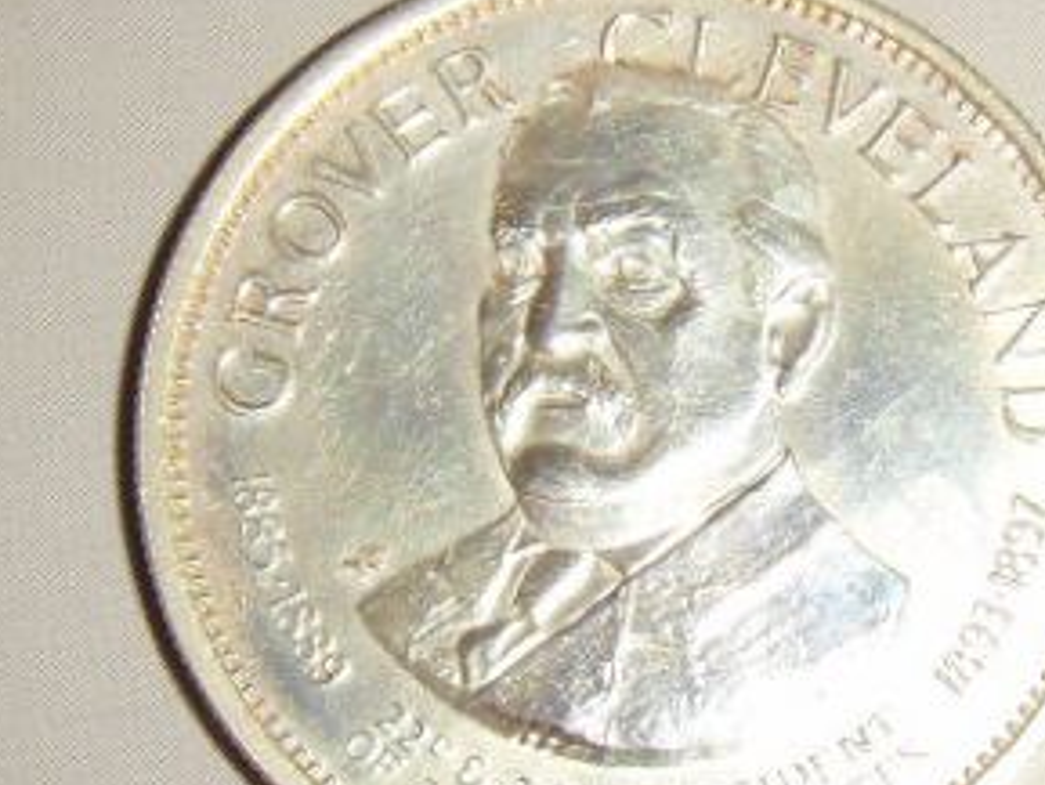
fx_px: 1631
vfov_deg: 27.0
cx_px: 524
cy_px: 412
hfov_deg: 35.5
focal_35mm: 54
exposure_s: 1/45
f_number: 6.2
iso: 100
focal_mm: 6.6
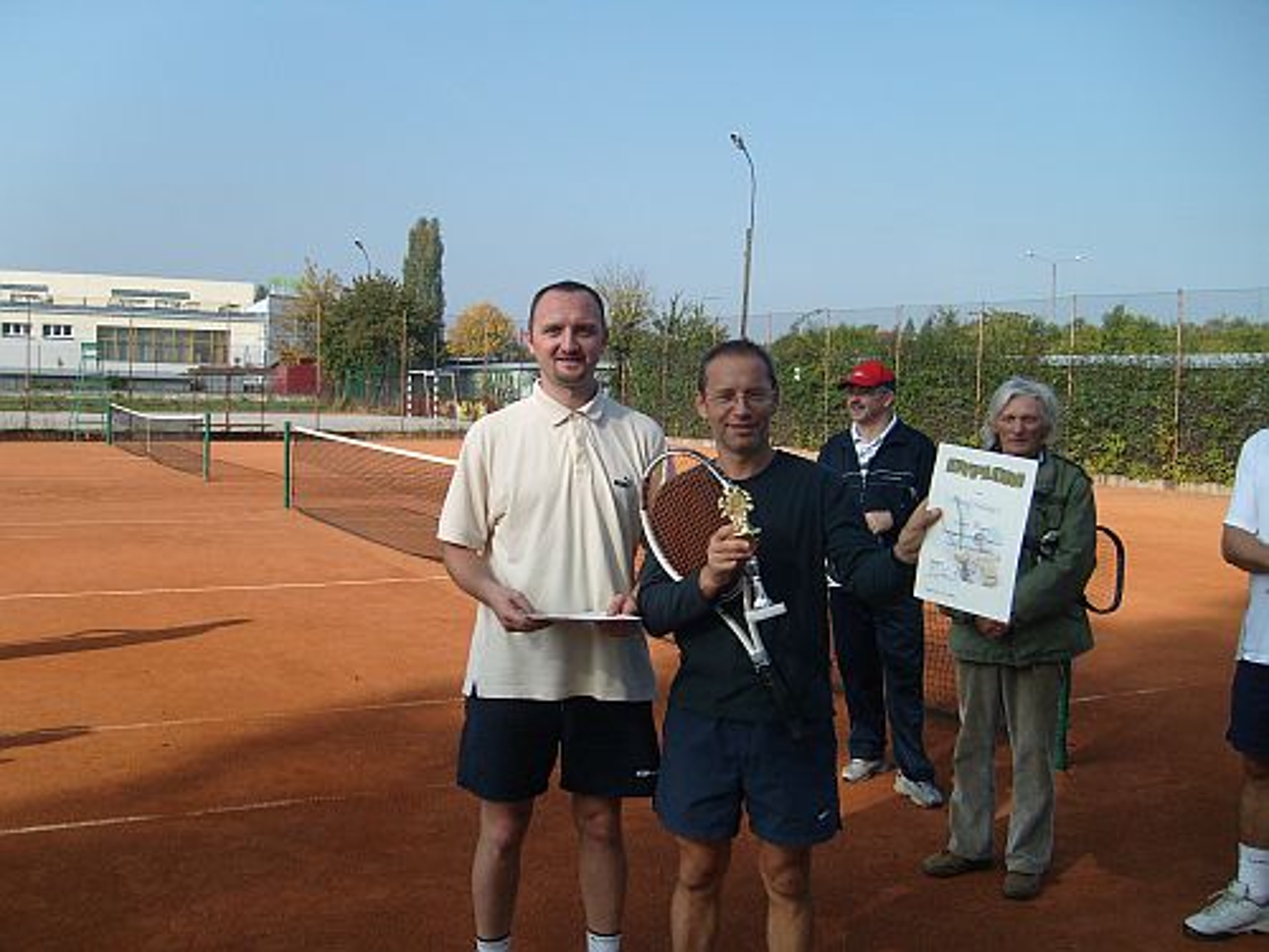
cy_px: 476
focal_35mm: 35
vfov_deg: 40.7
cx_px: 634
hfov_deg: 52.6
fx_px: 1283
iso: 80
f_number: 7.1
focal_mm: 5.8
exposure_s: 1/250
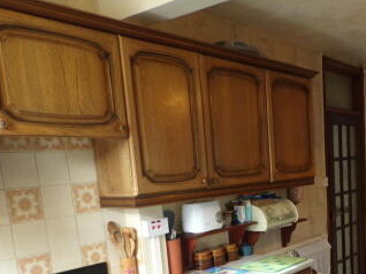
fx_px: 465
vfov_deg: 31.3
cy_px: 246
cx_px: 271
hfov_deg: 41.8
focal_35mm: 44
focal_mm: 4.3
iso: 200
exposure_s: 1/25
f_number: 3
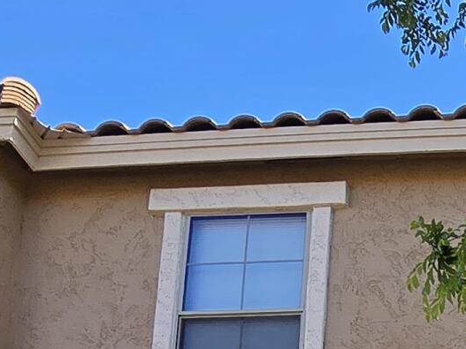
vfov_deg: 16.3
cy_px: 649
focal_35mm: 74
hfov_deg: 23.2
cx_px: 617
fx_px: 996
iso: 50
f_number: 2.2
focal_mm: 2.2
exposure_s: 1/818
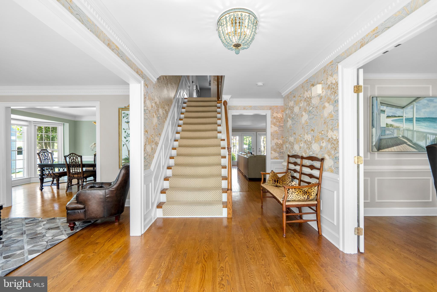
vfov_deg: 73.8
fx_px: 194
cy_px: 146
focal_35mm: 16
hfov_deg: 96.7
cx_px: 218
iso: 250
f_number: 8
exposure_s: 1/8
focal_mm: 16
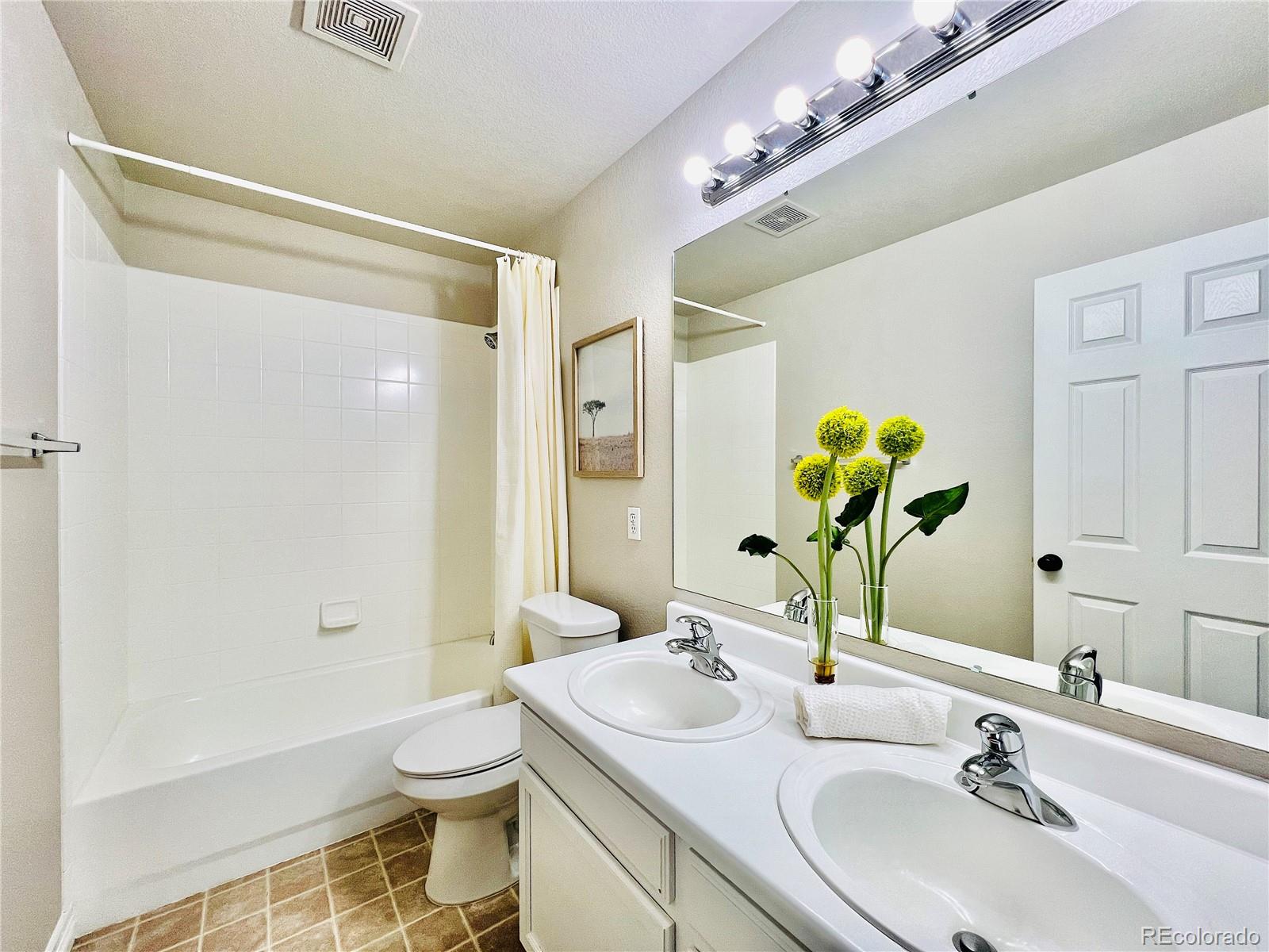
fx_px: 477
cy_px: 476
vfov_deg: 89.9
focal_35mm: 13
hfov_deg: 106.2
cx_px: 634
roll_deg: +0.3
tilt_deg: -1.0
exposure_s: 1/120
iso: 80
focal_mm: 1.57
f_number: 1.8
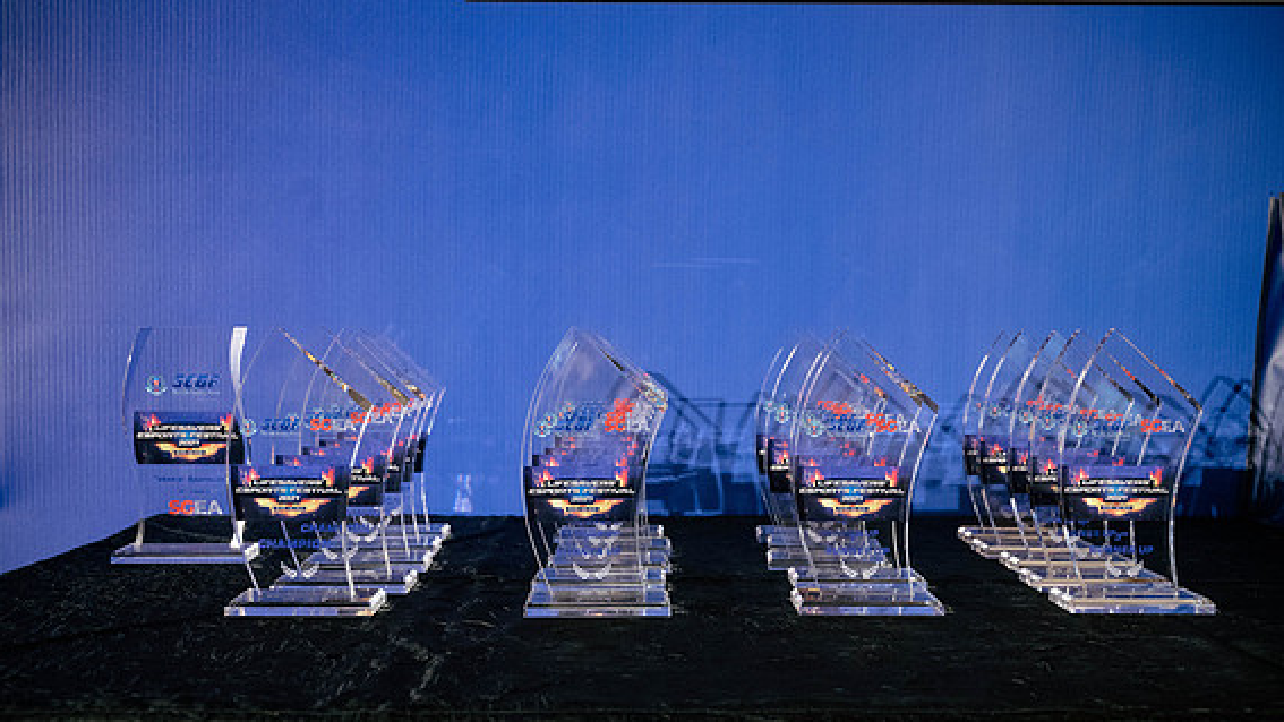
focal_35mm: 37
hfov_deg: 54.0
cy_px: 420
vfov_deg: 31.9
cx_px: 654
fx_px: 1260
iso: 4000
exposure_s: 1/100
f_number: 5.6
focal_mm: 34.5
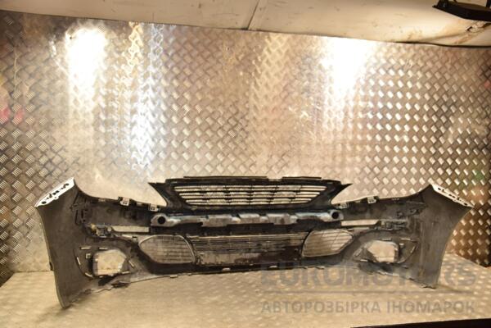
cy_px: 164
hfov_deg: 57.2
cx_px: 246
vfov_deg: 40.0
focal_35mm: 33
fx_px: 450
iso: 800
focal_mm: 22
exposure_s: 1/125
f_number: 5
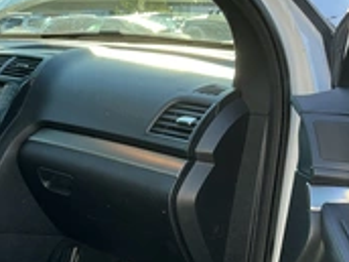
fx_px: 655
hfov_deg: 29.1
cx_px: 63
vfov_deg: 22.1
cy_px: 236
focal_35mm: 65
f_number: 1.8
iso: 16
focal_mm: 3
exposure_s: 1/135
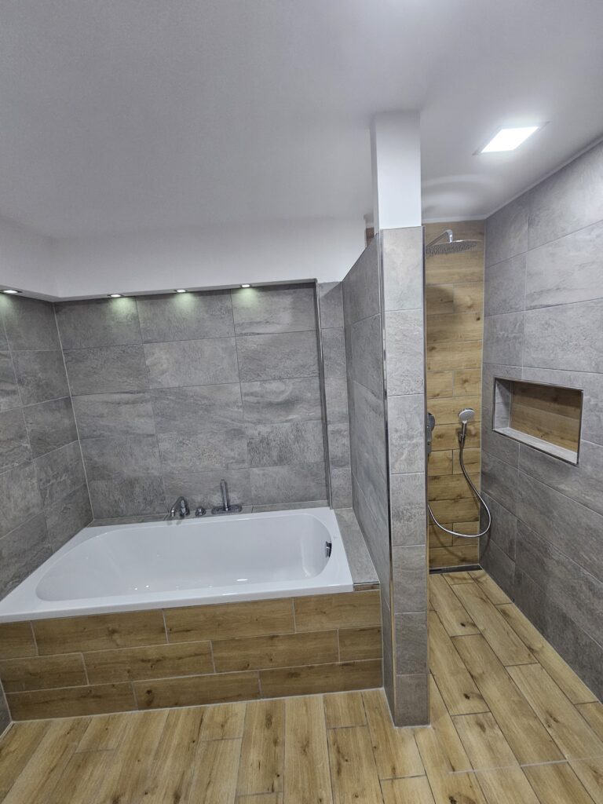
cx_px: 302
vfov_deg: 106.2
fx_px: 302
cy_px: 402
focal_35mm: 13
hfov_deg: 89.9
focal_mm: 2.2
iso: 320
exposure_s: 1/33
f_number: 2.2
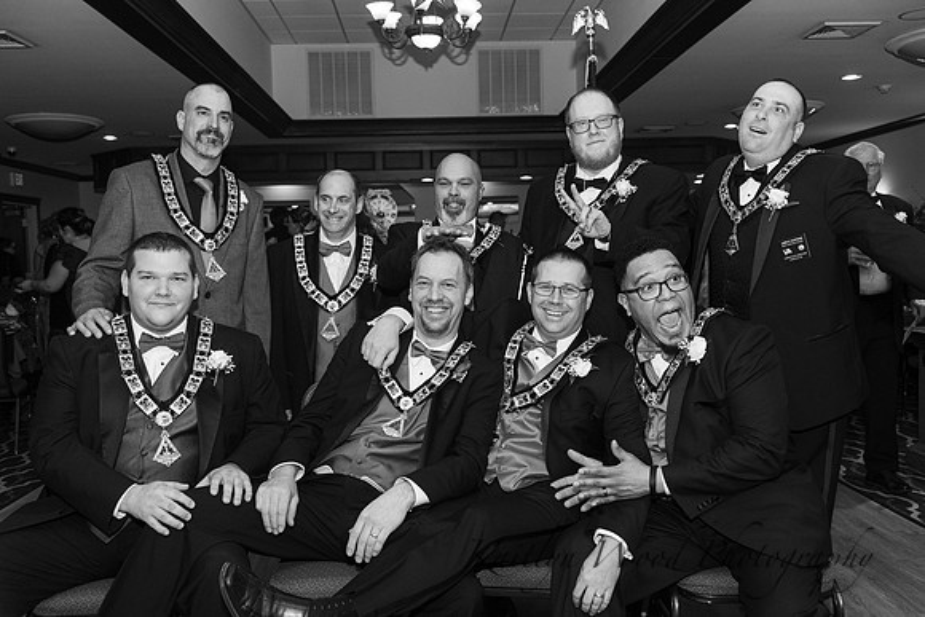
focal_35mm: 34
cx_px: 462
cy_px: 308
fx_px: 874
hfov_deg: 55.8
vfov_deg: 38.9
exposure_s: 1/200
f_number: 4
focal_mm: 34
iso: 800
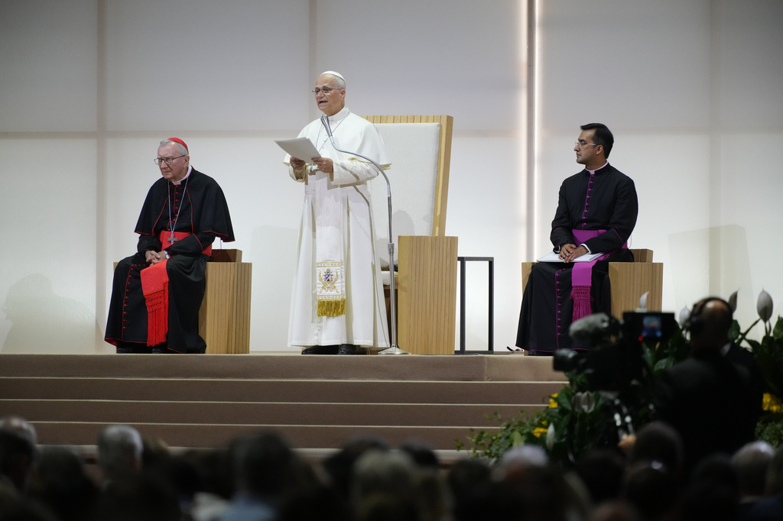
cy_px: 260
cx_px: 392
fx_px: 9132
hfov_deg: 4.9
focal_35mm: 420
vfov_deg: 3.3
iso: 5000
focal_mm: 420
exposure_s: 1/500
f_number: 4
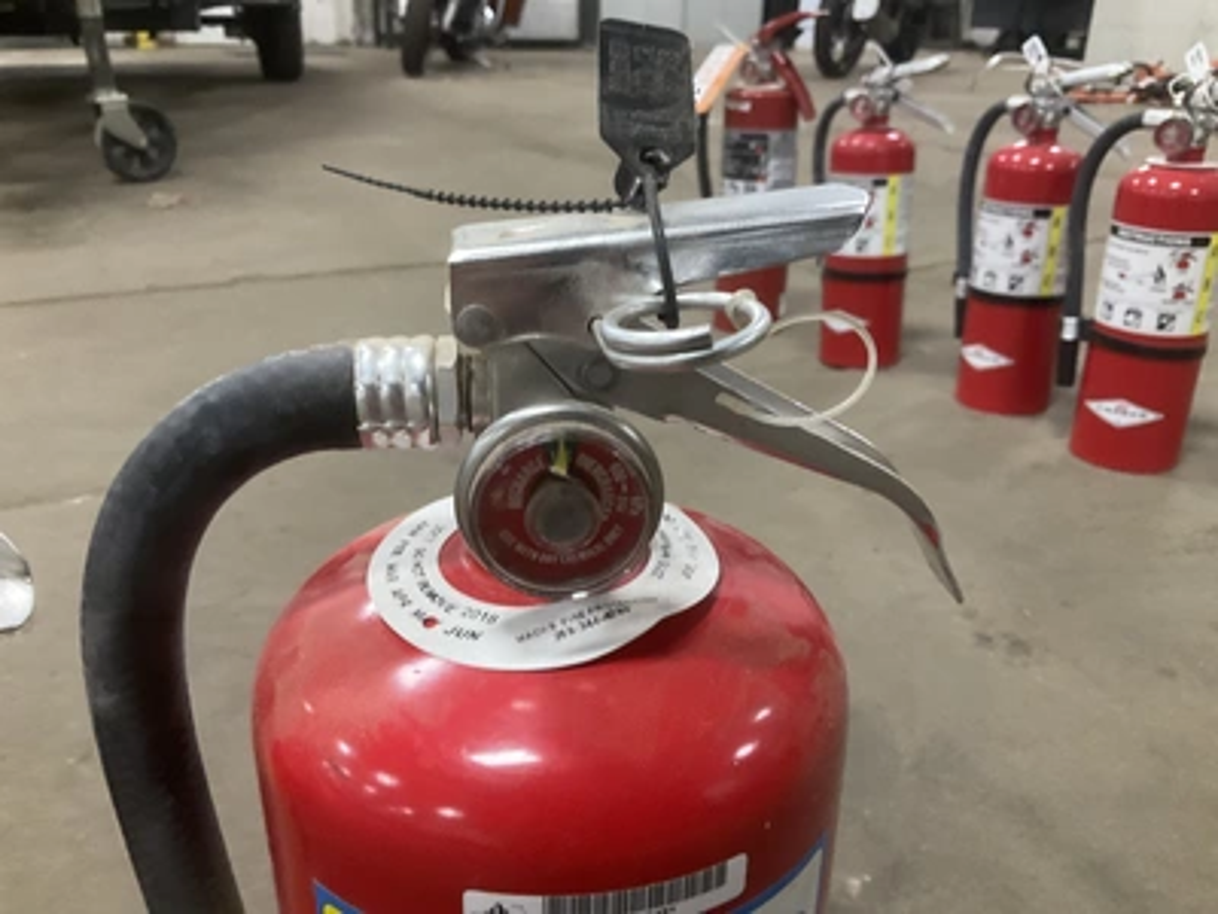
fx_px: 1020
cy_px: 457
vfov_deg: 48.2
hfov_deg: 61.7
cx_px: 609
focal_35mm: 29
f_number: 1.8
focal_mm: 3
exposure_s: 1/60
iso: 250
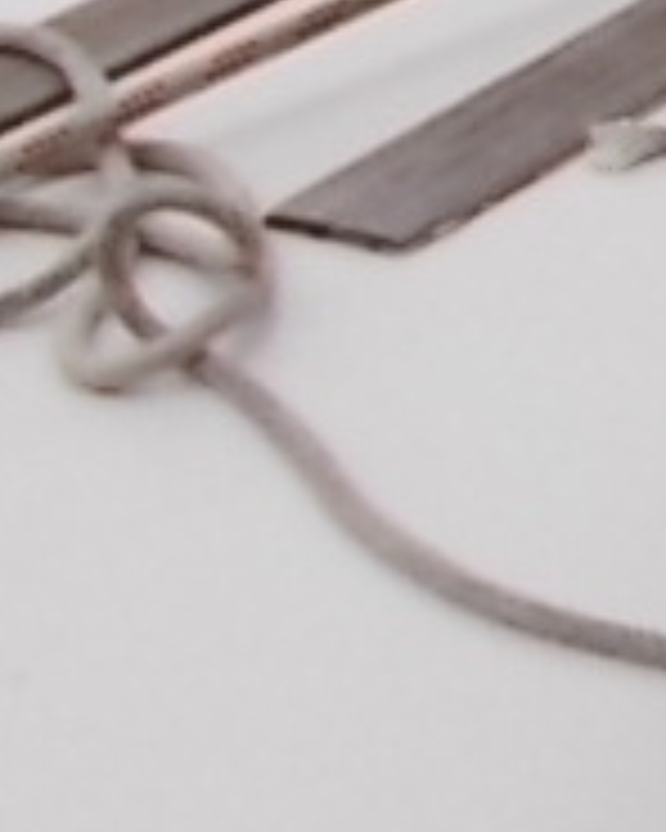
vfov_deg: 8.6
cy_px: -333
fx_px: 5421
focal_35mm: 220
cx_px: 2776
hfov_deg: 5.8
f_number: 8
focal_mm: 4.6
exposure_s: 1/125
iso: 80
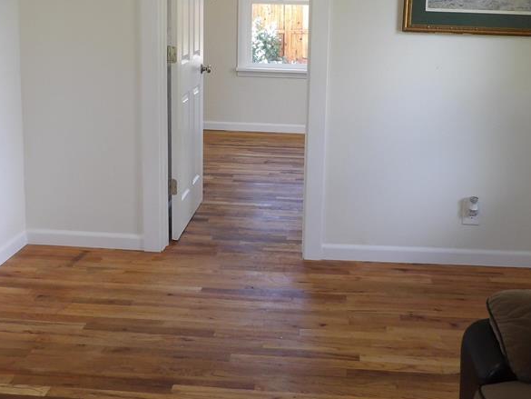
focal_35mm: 42
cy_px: 100
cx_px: 282
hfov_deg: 44.8
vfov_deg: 33.7
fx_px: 644
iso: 143
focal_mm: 4.3
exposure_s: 1/60
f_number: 2.8
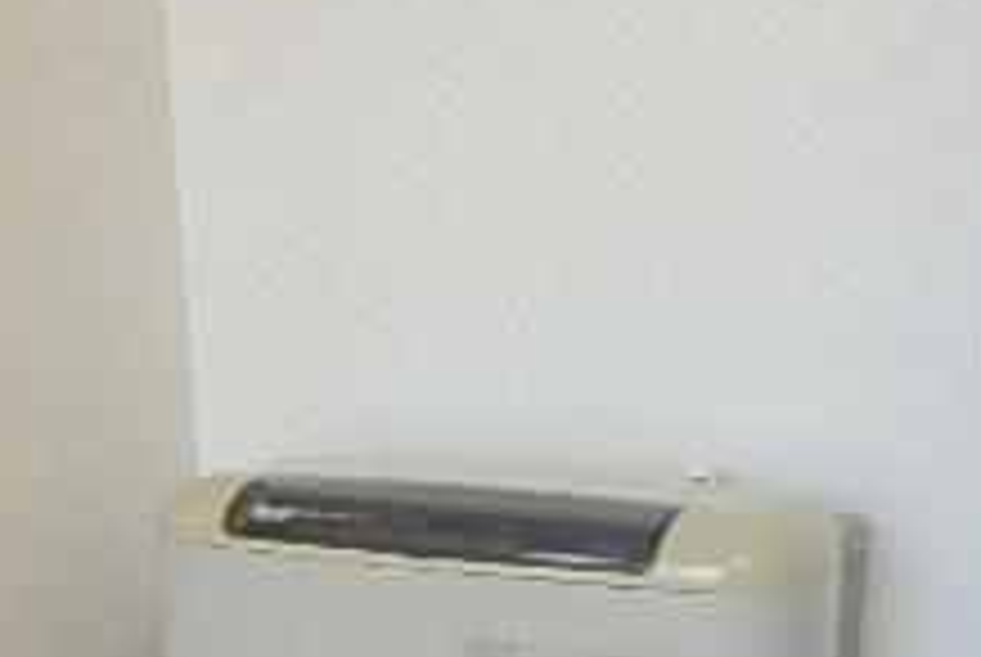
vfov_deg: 19.1
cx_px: 536
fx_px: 1746
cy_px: 945
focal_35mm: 64
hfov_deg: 31.4
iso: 125
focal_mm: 3.7
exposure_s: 1/80
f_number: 3.5
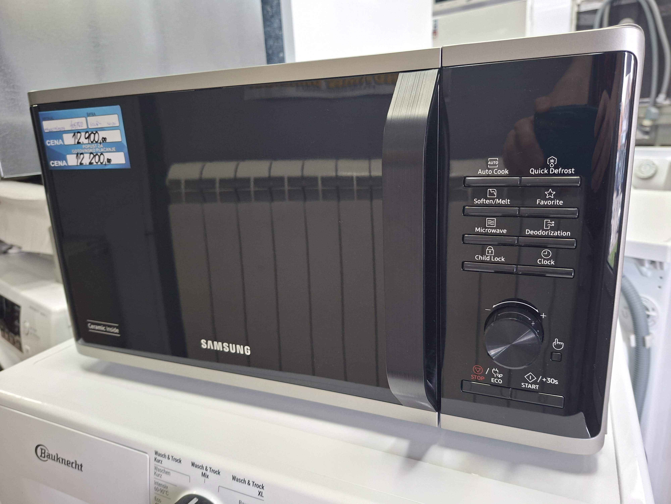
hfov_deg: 73.9
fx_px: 446
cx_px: 336
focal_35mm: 23
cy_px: 252
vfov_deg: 58.9
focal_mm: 5.54
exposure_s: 1/60
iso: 320
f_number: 1.8
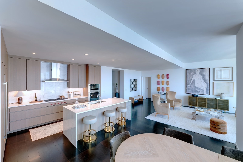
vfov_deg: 81.3
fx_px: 95
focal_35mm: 14
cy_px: 81
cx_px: 122
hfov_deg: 104.2
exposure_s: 1/6
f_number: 13
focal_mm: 14
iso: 200
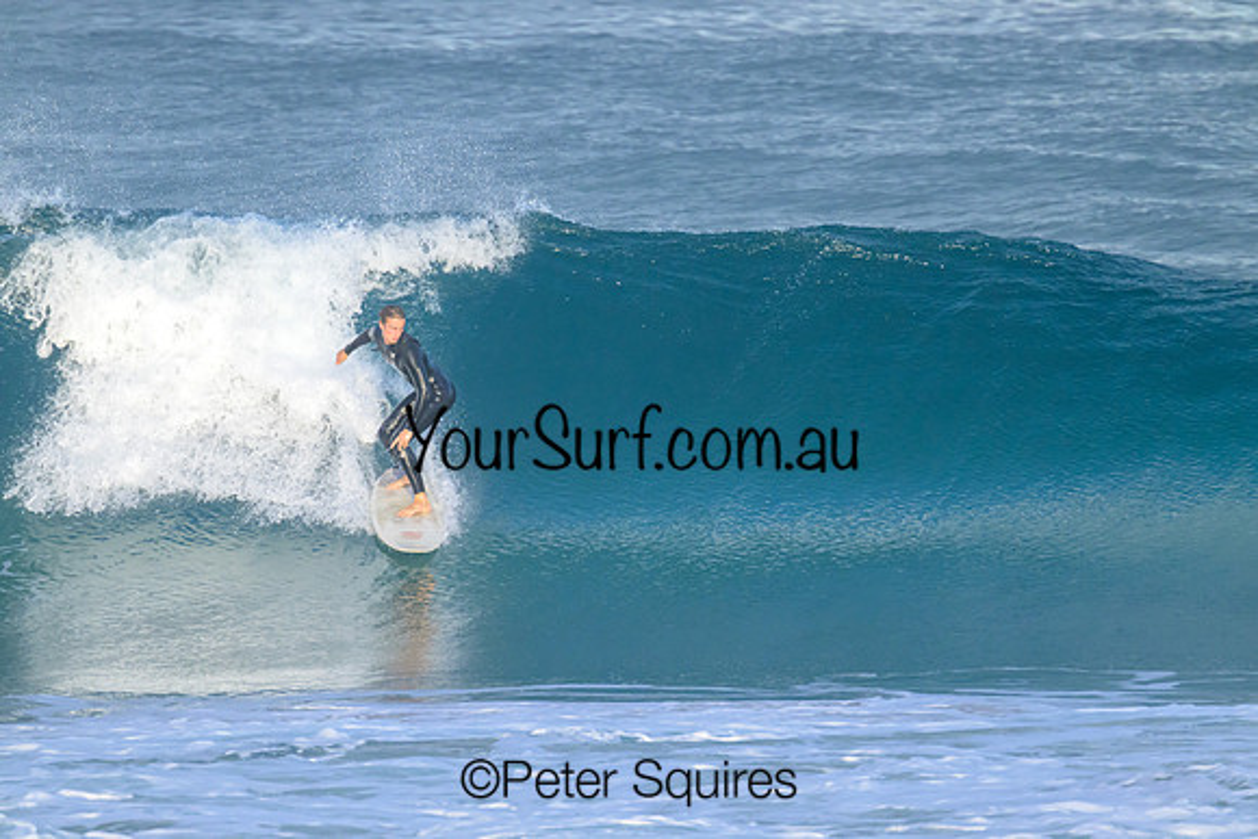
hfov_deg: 2.9
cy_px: 420
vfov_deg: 2.0
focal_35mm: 700
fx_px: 24466
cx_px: 629
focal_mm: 700
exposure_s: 1/1600
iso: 3600
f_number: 11
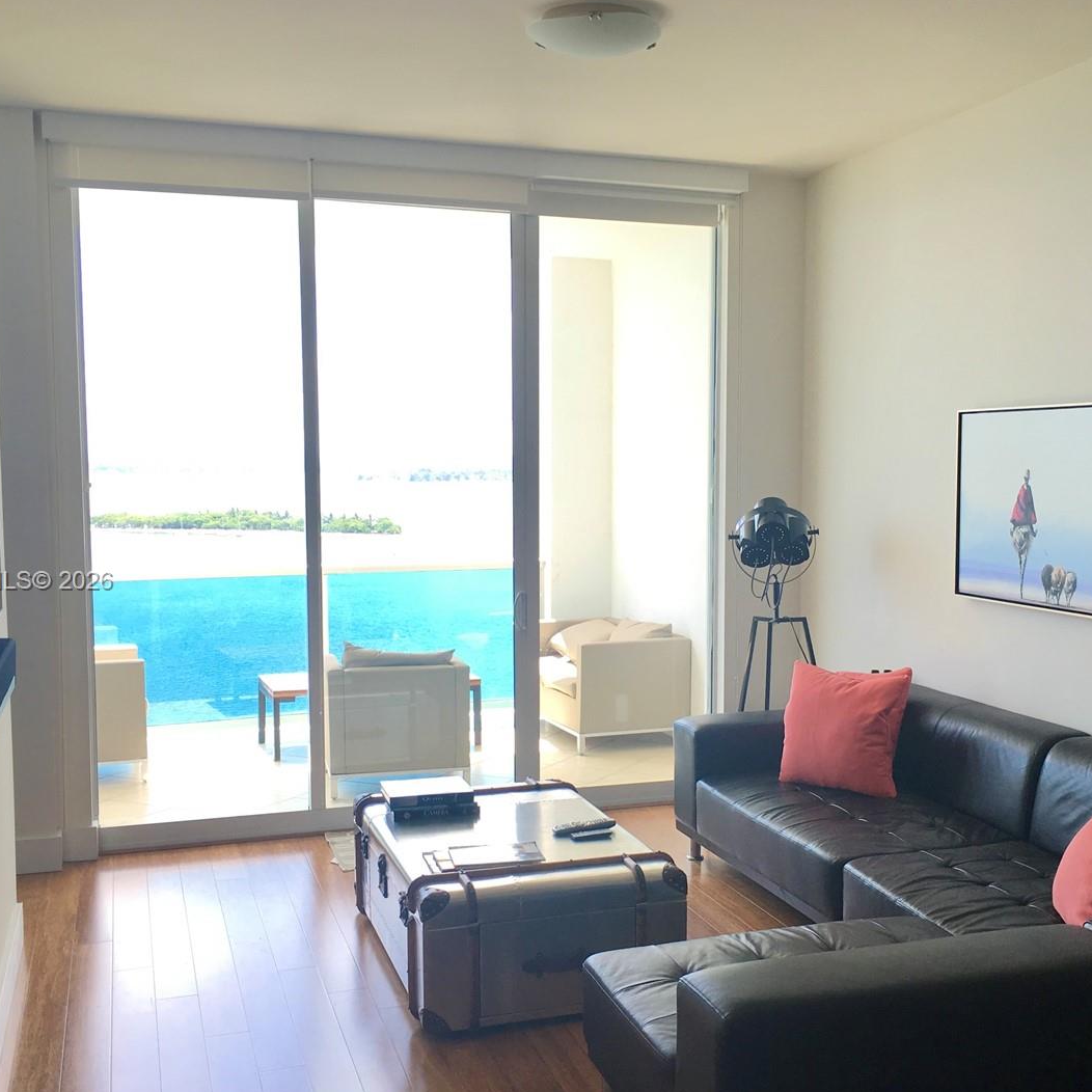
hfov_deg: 42.7
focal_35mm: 39
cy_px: 582
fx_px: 1392
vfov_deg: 42.8
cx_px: 620
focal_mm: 4.15
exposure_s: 1/166
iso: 25
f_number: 2.2
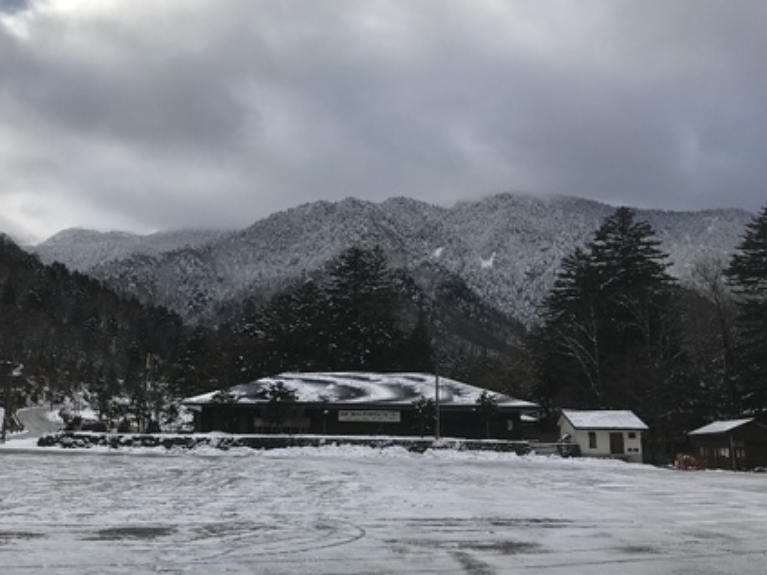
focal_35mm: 37
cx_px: 342
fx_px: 820
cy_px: 260
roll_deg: -0.1
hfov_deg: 50.0
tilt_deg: +15.6
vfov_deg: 38.6
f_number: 1.8
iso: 20
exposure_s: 1/2283
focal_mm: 3.99
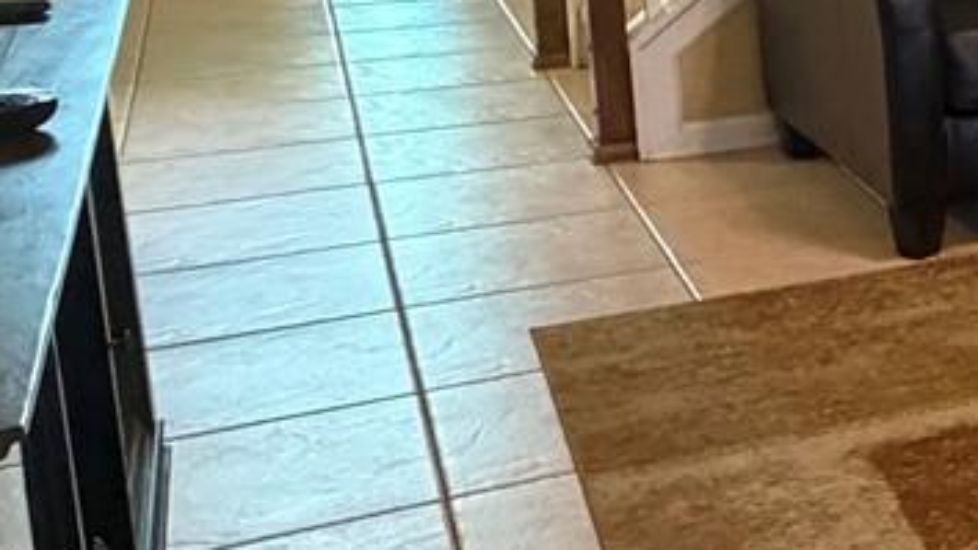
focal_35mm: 69
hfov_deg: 22.3
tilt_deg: -12.4
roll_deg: -2.0
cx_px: 1633
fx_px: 1789
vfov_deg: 17.1
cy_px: 14
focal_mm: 2.22
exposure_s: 1/60
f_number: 2.2
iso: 1000
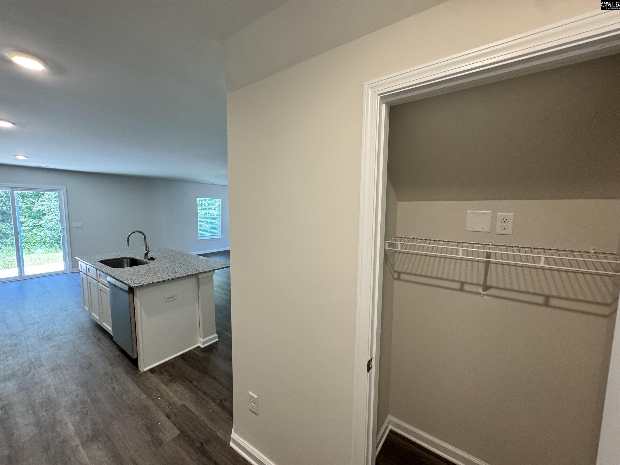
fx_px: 251
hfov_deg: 102.1
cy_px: 232
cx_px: 310
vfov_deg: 85.7
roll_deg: -0.6
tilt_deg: -3.7
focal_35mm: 14
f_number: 2.2
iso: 320
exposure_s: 1/120
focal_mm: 2.22
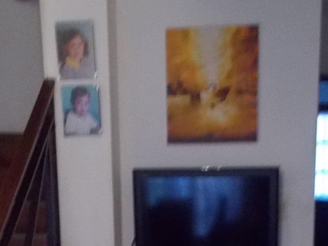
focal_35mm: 77
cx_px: 175
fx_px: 729
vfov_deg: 17.9
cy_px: 316
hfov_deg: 25.3
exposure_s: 1/13
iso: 400
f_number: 3.3
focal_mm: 4.1
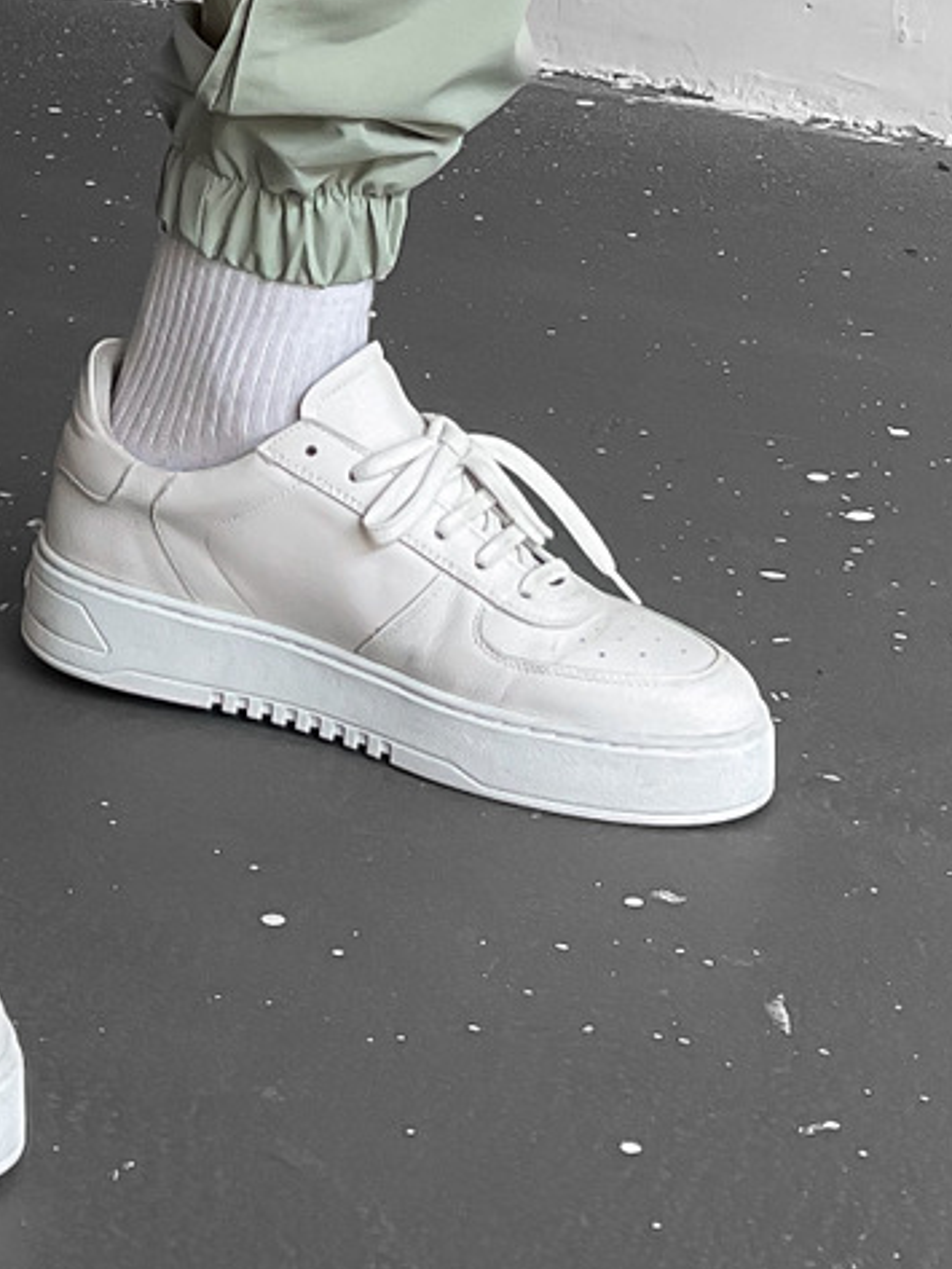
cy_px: -644
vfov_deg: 17.9
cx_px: 21
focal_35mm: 98
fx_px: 3592
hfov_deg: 14.9
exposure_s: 1/120
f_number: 1.8
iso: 32
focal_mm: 3
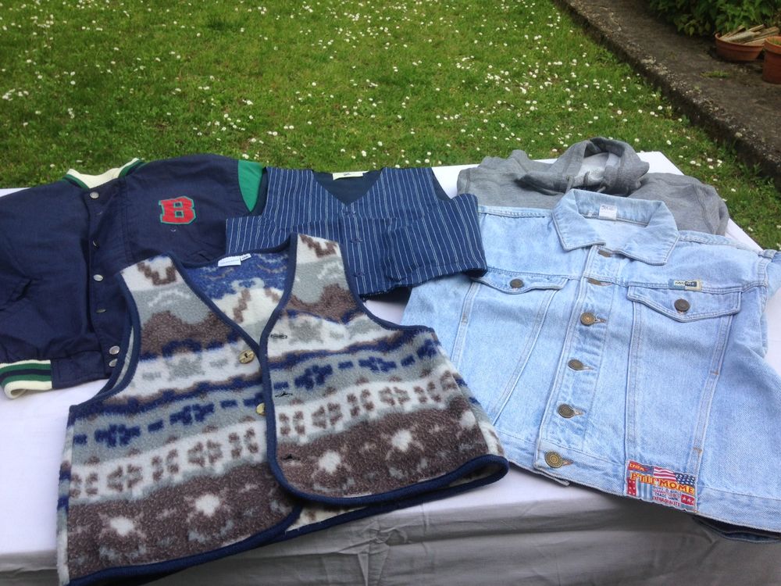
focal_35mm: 33
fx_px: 745
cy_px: 293
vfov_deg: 42.9
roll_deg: -3.2
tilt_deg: -36.1
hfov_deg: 55.4
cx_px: 390
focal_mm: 4.12
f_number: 2.4
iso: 50
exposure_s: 1/452
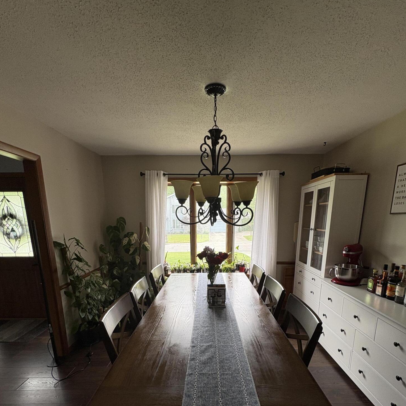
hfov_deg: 84.0
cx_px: 207
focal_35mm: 17
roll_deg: -0.1
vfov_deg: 81.5
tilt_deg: -11.7
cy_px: 267
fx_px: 226
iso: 40
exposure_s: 1/111
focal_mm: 2.22
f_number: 2.2
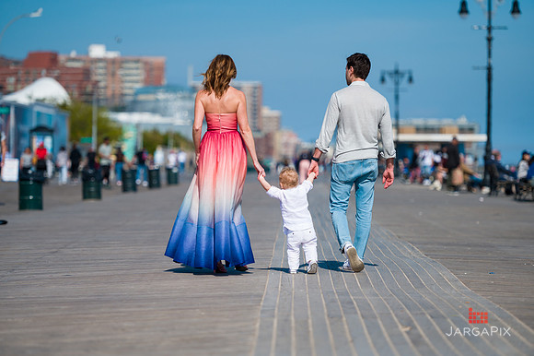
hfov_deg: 12.8
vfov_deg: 8.6
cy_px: 178
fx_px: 2372
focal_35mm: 160
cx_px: 267
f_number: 3.2
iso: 200
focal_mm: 160
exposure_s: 1/6400
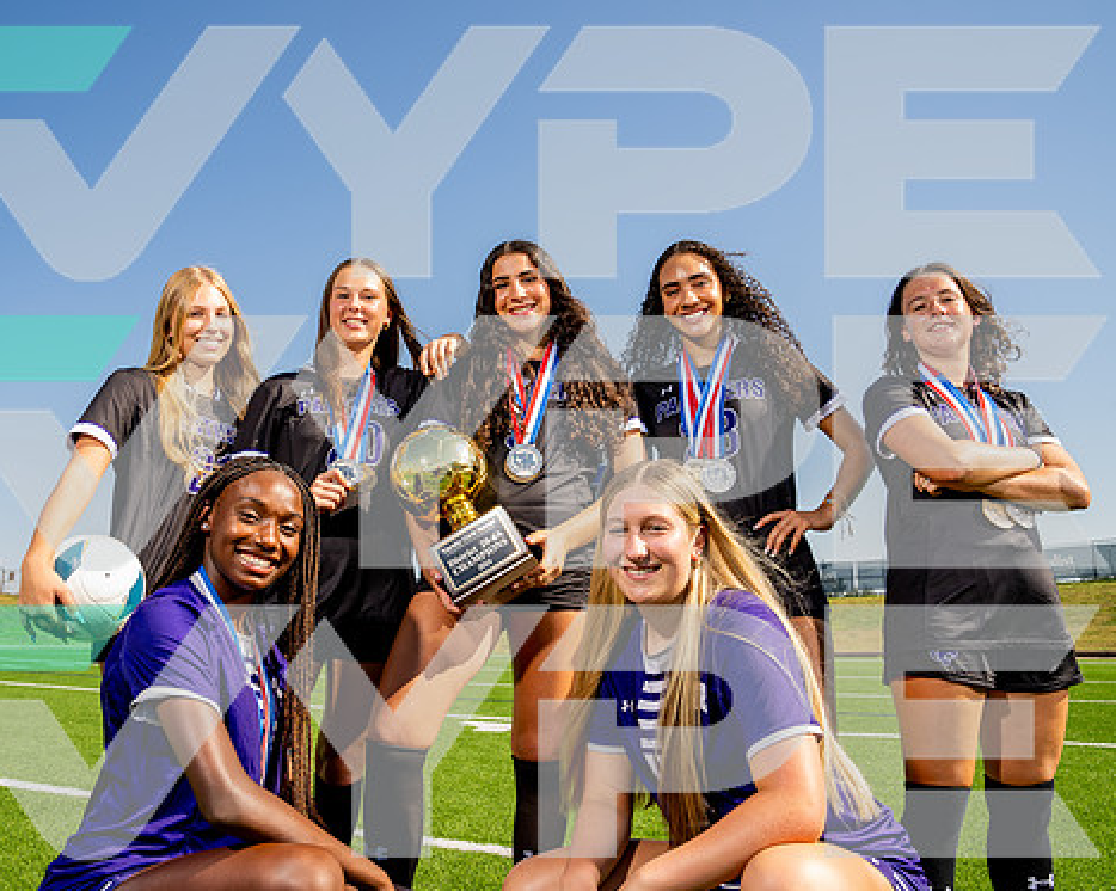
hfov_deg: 62.1
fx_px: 924
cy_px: 443
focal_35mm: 28
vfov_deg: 51.5
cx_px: 499
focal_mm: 24
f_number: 7.1
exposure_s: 1/125
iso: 50
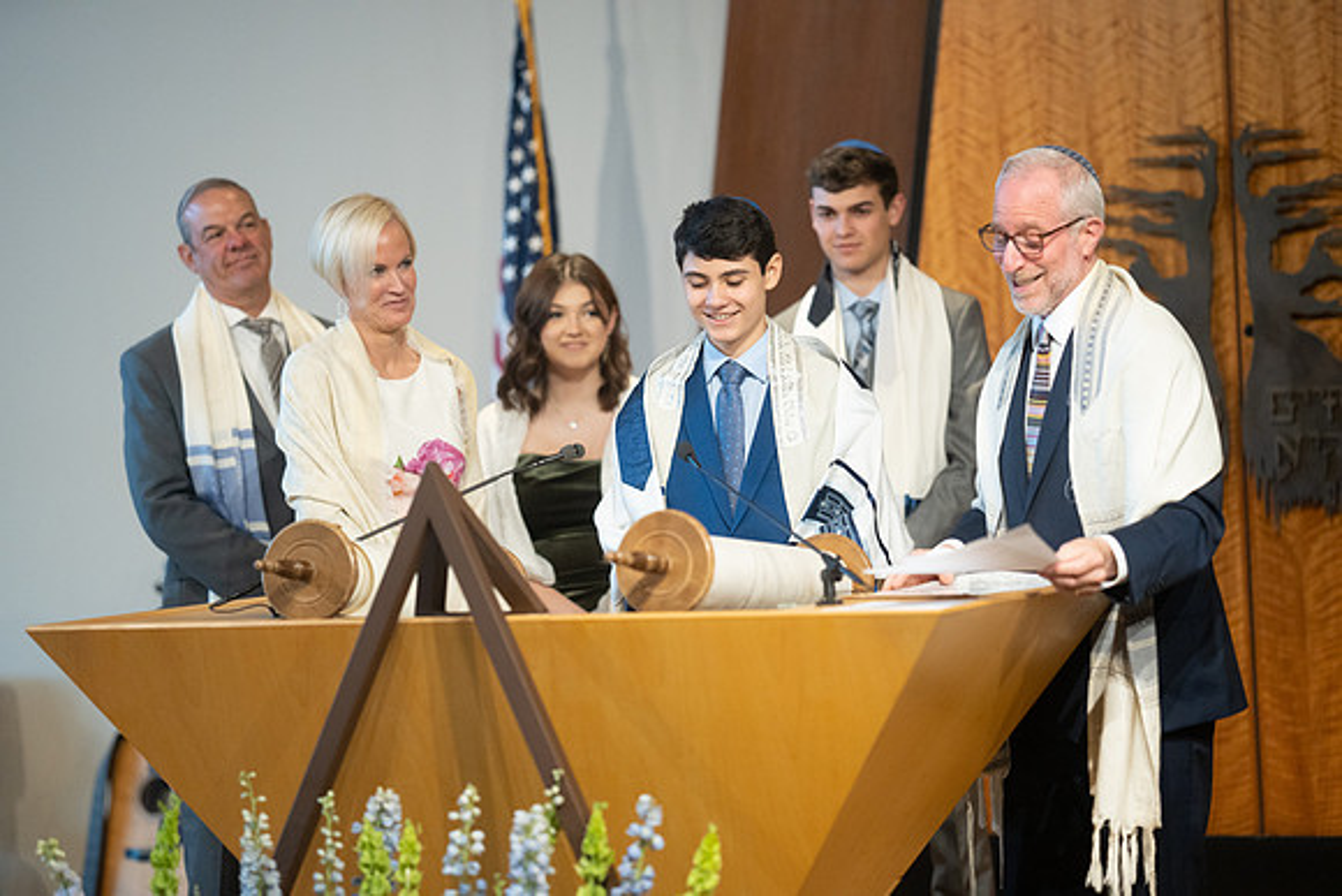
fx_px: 5033
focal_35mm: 135
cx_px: 671
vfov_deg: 10.2
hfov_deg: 15.2
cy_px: 448
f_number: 1.8
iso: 3200
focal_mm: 135
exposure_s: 1/400
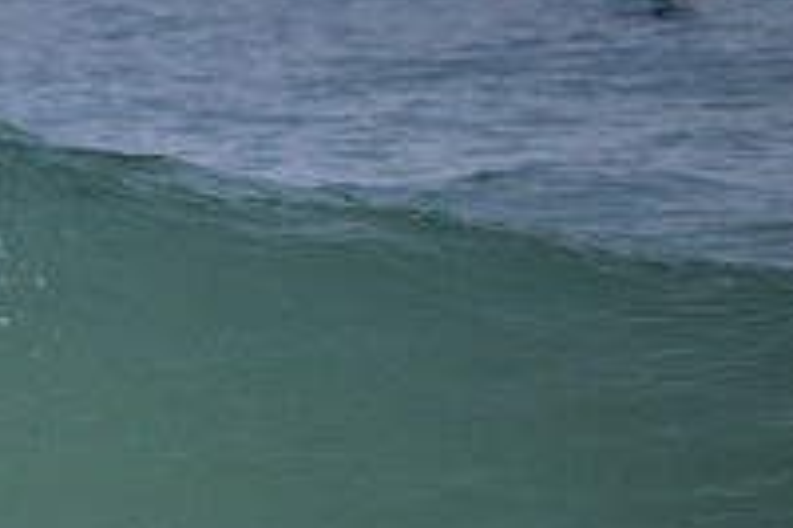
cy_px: 617
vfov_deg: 0.6
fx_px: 51083
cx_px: -218
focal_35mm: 2321
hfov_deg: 0.9
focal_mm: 800
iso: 5000
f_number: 11
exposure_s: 1/2000
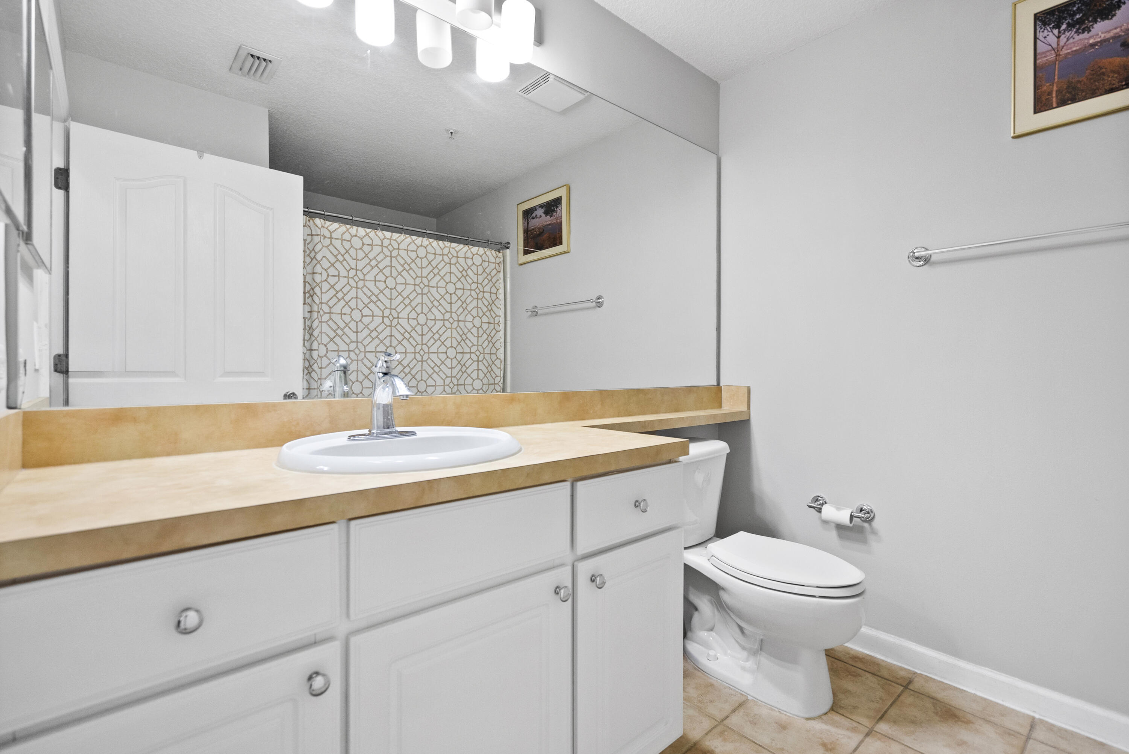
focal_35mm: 16
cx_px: 564
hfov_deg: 96.7
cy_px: 377
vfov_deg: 73.8
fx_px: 502
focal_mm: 16
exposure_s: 1/13
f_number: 4
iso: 1600
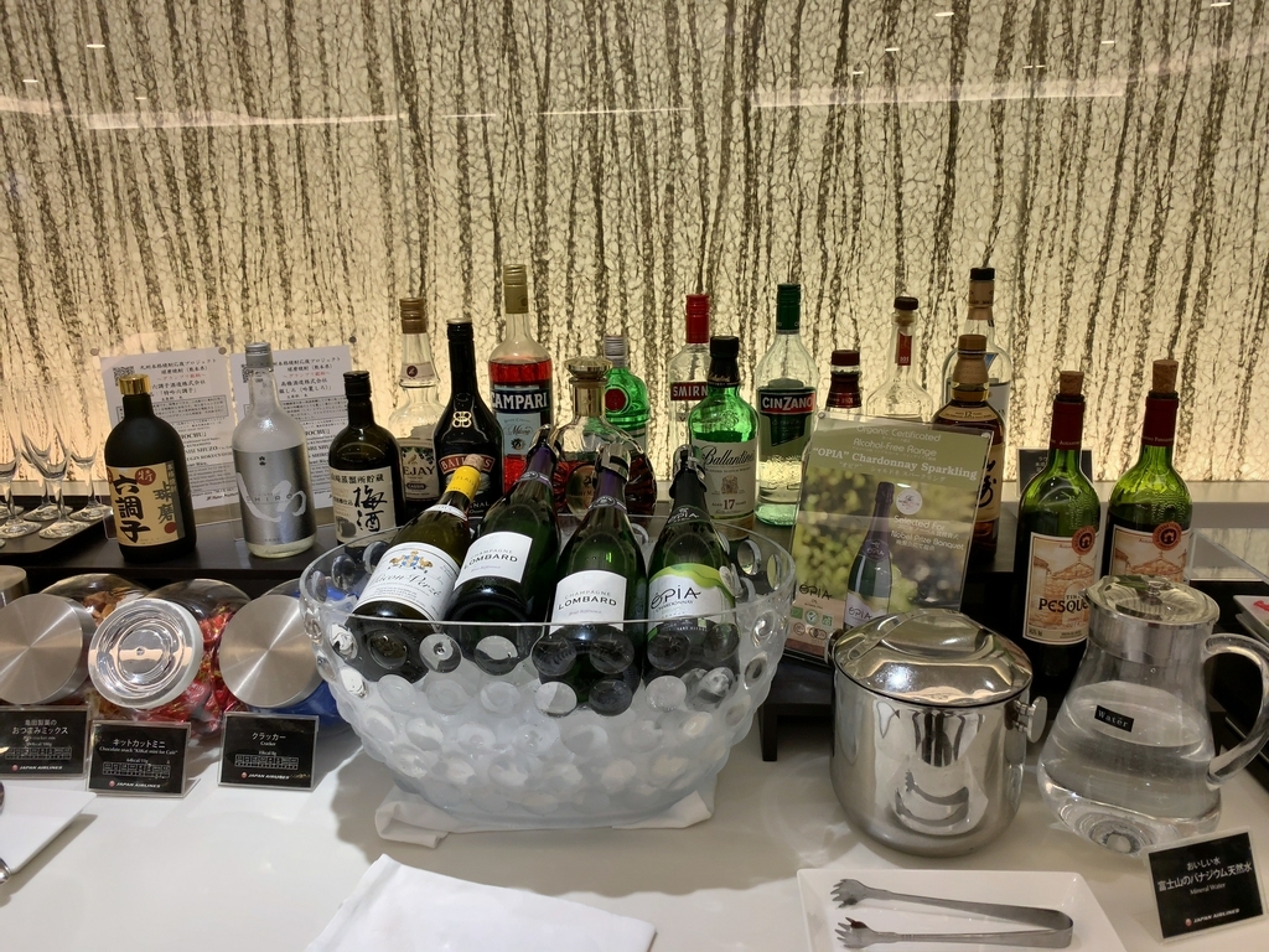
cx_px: 634
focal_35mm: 26
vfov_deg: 53.1
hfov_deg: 67.3
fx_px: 953
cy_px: 476
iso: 80
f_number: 1.8
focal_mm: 4.25
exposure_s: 1/100
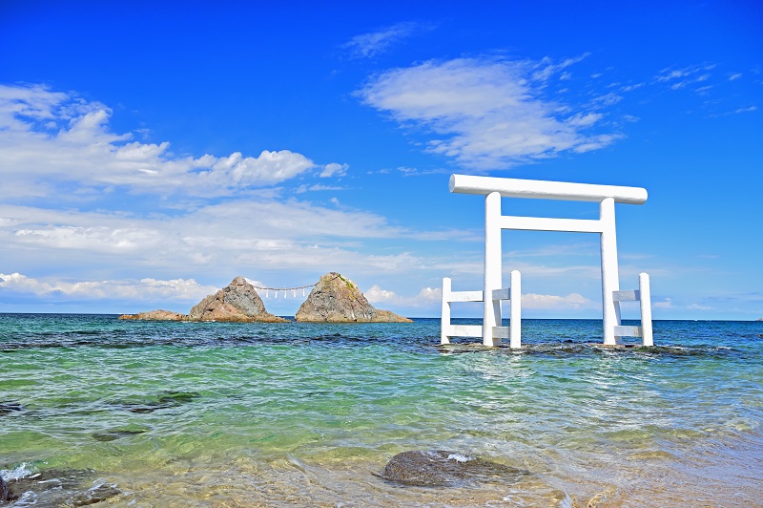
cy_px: 254
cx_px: 382
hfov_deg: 60.3
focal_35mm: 31
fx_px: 656
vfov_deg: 42.3
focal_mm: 31
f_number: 8
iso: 200
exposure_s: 1/125
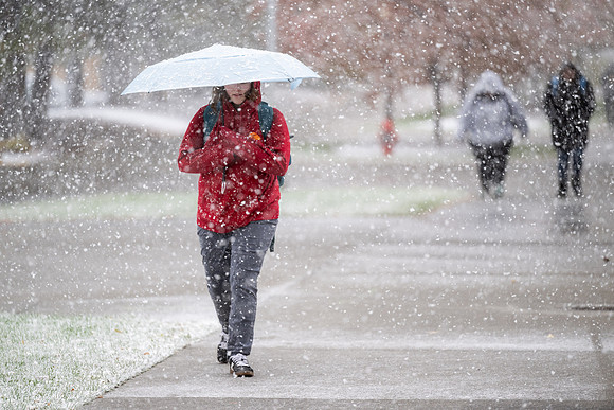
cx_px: 307
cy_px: 205
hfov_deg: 10.3
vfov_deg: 6.9
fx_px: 3412
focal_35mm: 200
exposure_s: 1/800
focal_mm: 200
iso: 800
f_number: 2.8
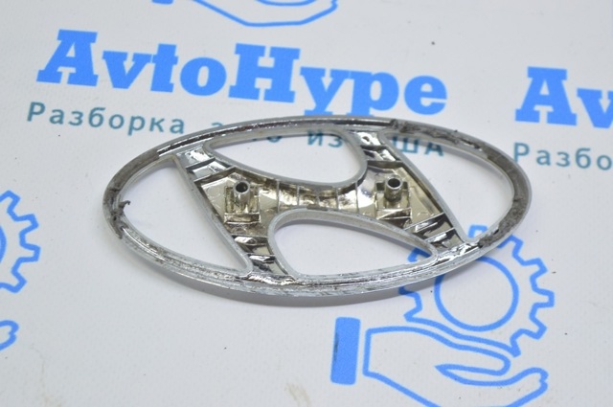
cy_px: 204
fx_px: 1403
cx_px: 306
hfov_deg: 24.6
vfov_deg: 16.5
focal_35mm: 82
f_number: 5.6
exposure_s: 1/20
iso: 400
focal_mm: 55
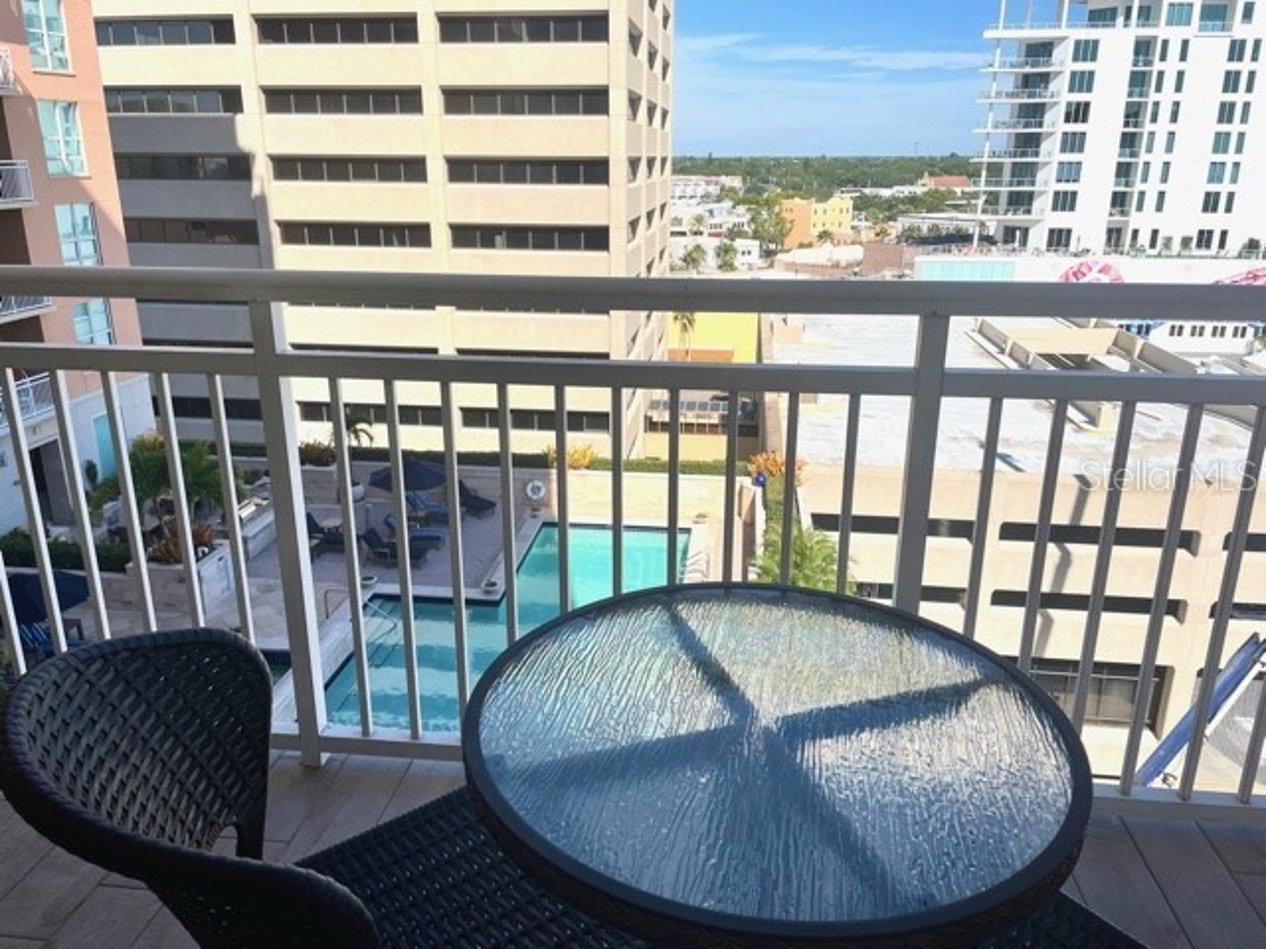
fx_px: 951
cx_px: 633
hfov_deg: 67.3
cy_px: 474
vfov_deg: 53.1
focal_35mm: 26
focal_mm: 4.2
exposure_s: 1/4132
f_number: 1.6
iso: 32
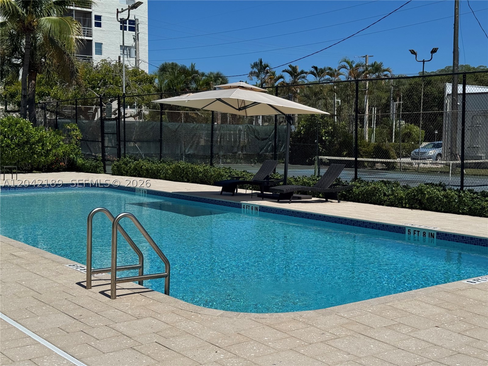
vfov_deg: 30.3
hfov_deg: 39.7
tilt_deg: -4.6
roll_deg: -0.6
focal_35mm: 48
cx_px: 244
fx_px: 677
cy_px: 183
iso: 64
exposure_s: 1/9009
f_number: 1.78
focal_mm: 6.76
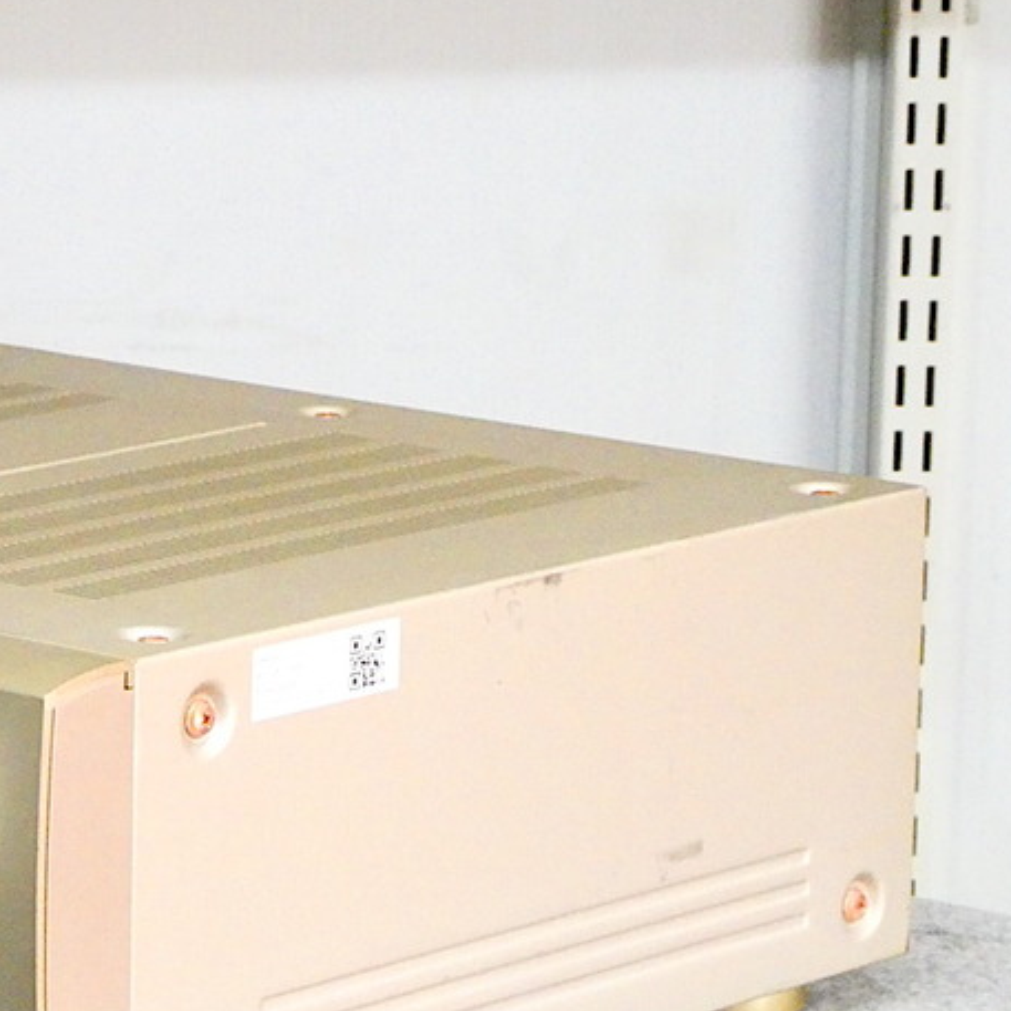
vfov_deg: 8.9
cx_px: -40
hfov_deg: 8.8
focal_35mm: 197
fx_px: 6509
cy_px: 695
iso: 1600
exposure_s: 1/60
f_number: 5.6
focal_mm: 19
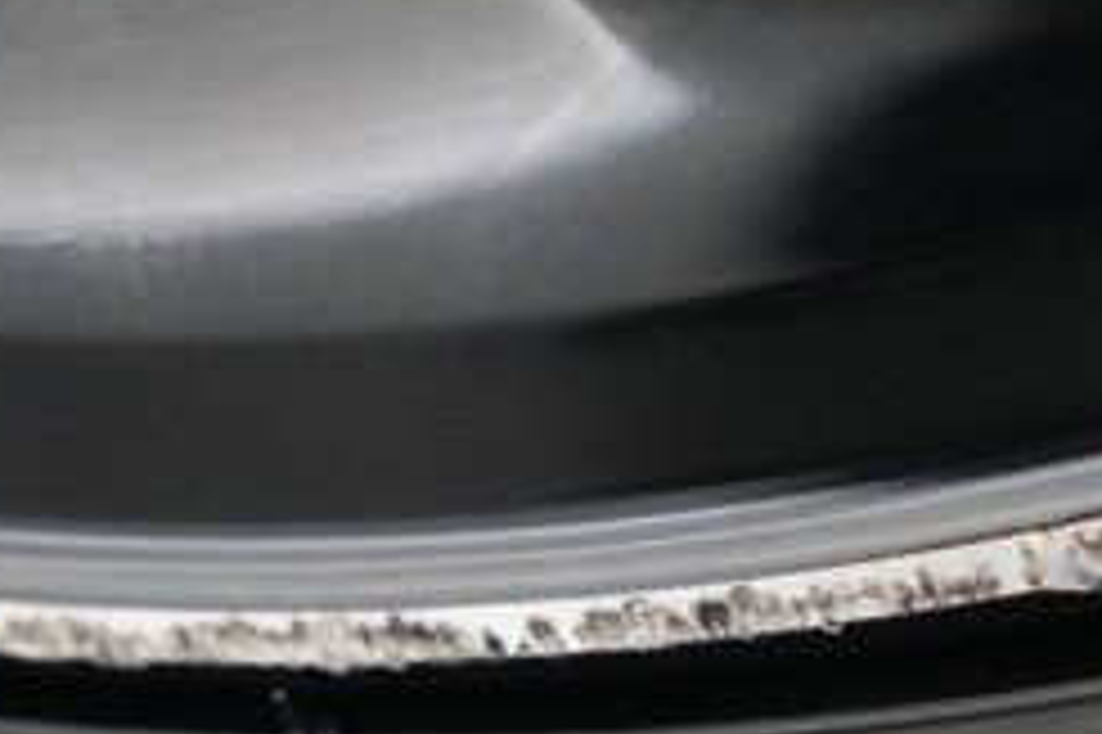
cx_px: 940
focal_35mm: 73
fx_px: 2233
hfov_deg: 27.0
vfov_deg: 18.4
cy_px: 608
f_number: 2.8
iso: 12800
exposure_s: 1/100
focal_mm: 28
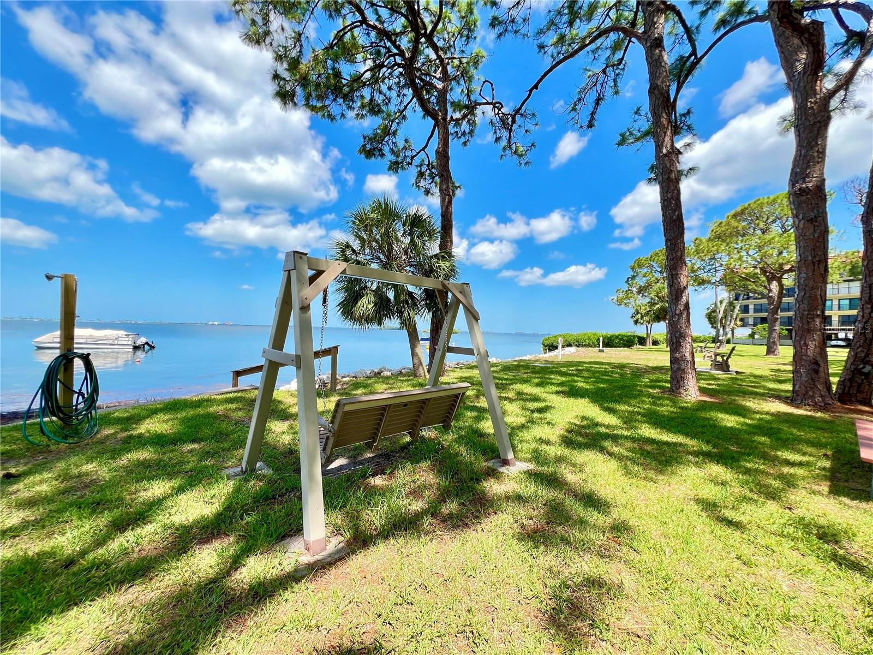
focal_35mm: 13
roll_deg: -1.4
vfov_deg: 89.9
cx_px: 436
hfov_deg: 106.2
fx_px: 328
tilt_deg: +0.7
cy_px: 328
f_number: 1.8
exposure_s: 1/311
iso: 32
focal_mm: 1.57
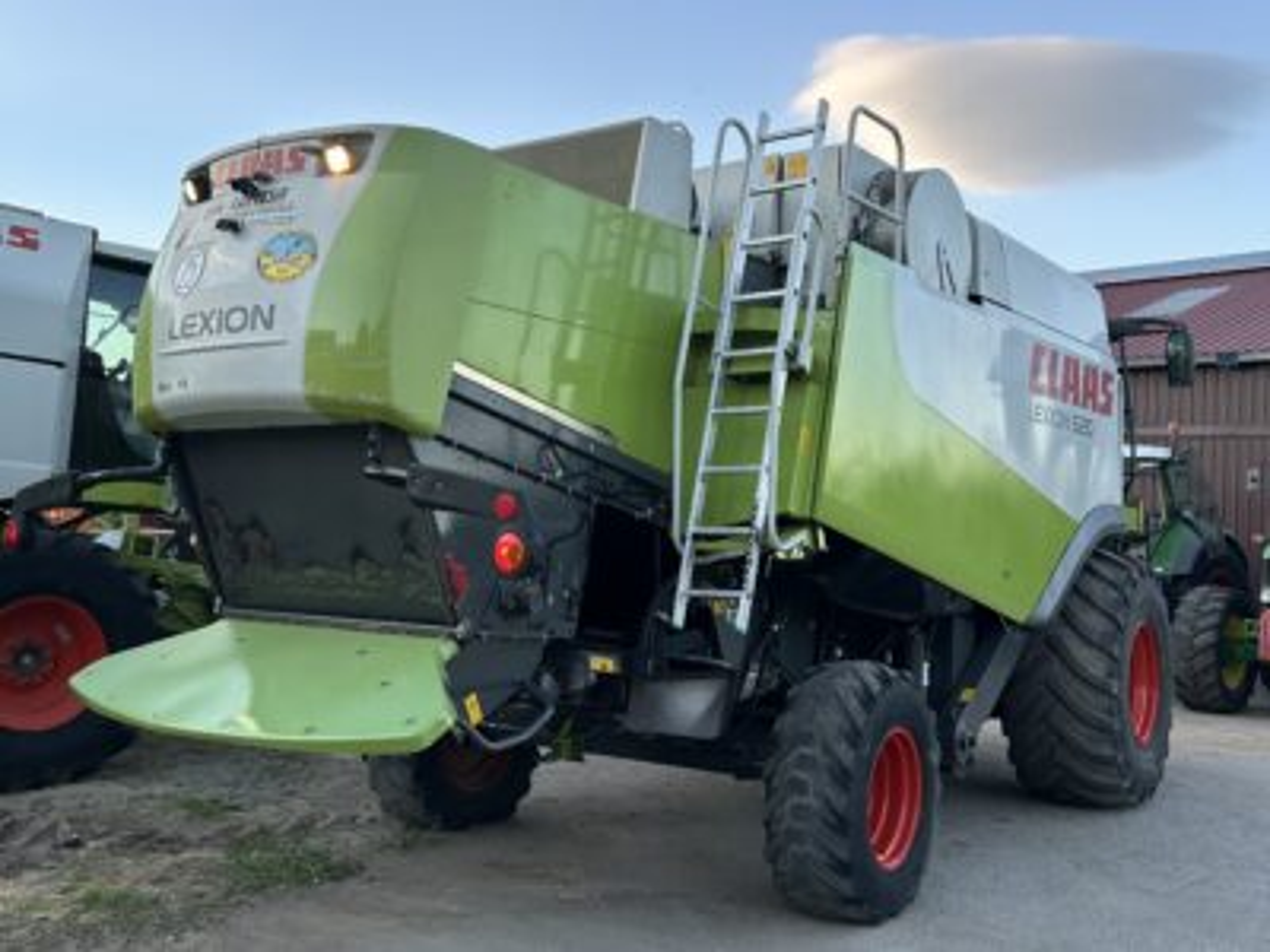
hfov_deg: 67.3
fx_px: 954
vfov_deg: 53.1
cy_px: 476
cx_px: 635
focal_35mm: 26
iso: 50
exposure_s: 1/555
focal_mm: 5.7
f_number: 1.5
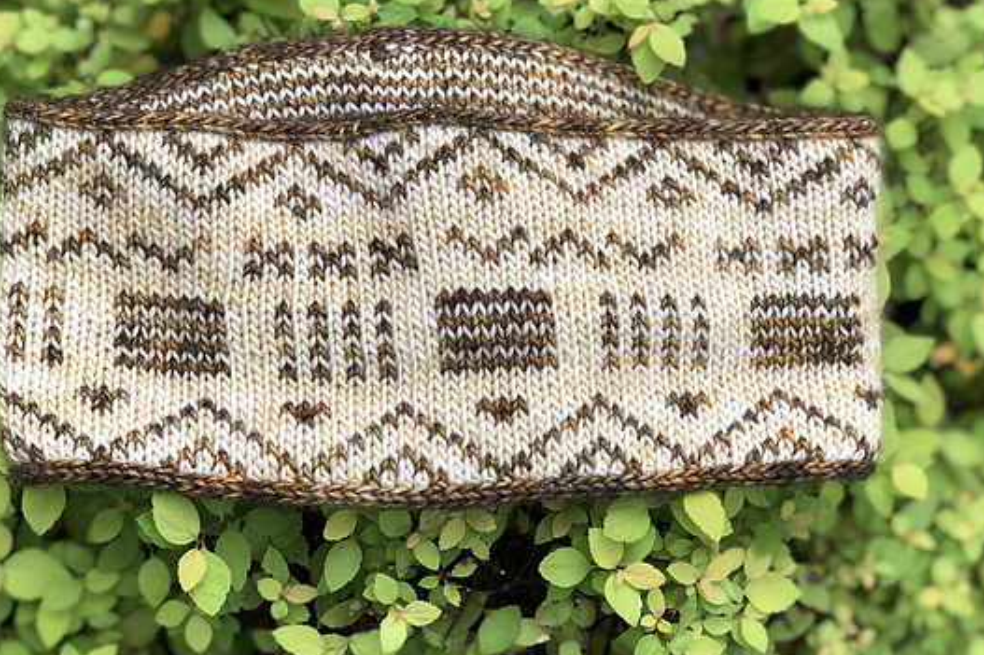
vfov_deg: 18.9
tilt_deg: -63.5
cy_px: 312
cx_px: 437
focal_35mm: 72
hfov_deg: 28.1
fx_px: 1967
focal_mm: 6.6
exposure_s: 1/120
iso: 20
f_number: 2.8
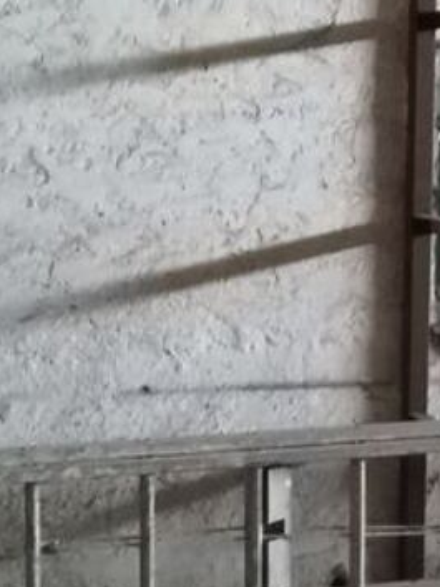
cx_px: 601
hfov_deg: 14.3
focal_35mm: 98
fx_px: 1663
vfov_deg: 20.0
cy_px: 269
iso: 1250
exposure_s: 1/14.3
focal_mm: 3.83
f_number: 2.2
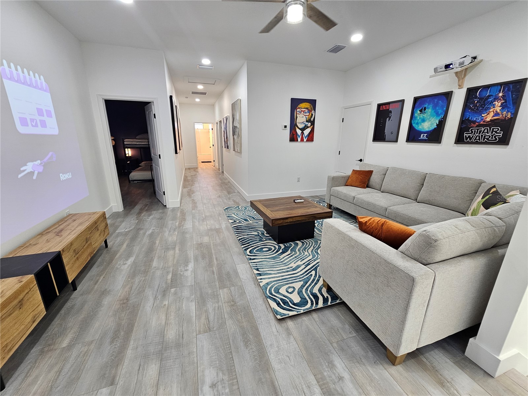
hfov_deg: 106.2
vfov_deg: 89.9
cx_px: 264
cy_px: 198
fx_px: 198
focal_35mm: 13
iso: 125
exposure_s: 1/60
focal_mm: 2.2
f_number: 2.2
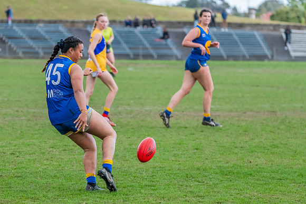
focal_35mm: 246
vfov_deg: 5.6
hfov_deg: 8.4
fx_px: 2089
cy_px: 109
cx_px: 119
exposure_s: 1/1600
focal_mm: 200
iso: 2000
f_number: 5.3
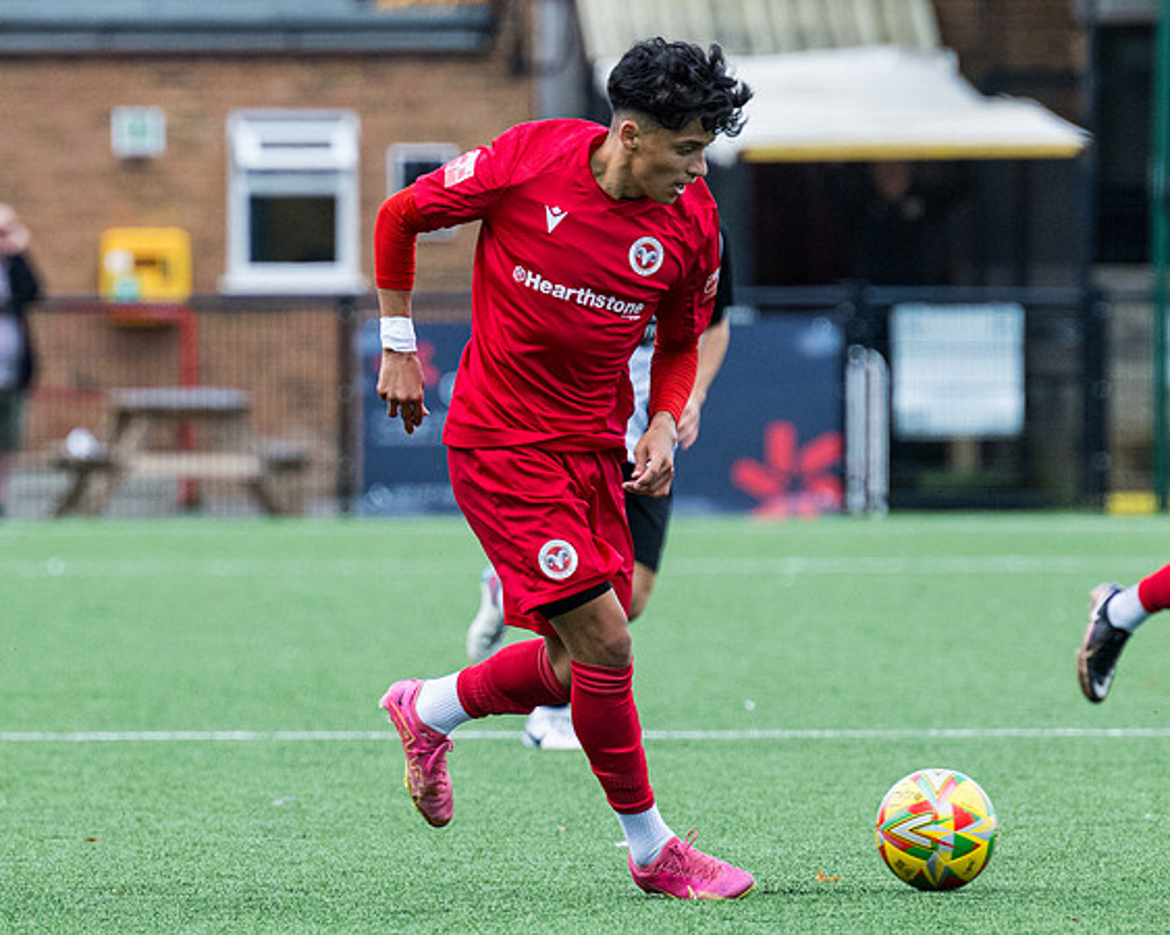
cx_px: 438
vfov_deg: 2.5
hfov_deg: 3.2
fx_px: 21185
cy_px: 427
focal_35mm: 612
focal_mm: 260
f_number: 4.5
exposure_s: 1/1600
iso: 800
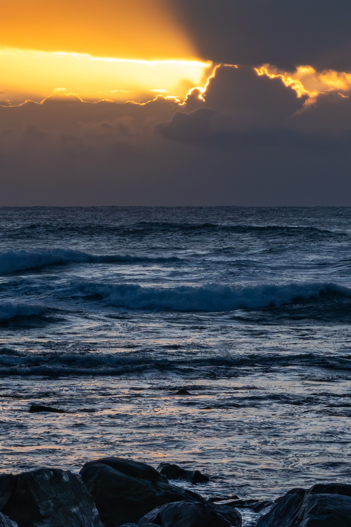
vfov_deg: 9.6
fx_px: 3115
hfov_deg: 6.4
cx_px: 194
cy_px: 395
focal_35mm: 213
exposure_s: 1/400
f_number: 16
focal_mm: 62
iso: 320
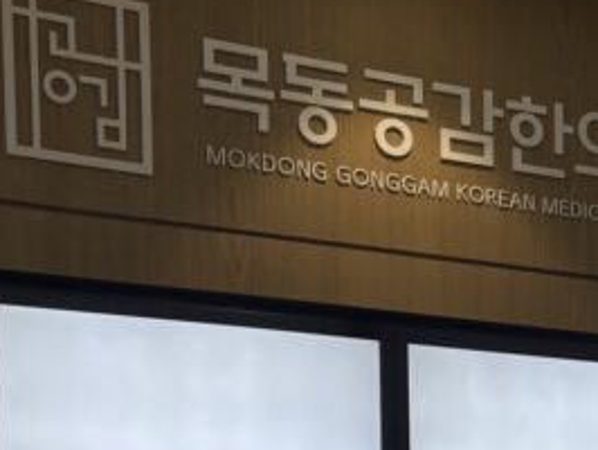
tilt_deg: -4.0
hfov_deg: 18.8
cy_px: 727
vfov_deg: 13.7
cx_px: 677
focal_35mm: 100
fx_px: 1729
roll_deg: -0.2
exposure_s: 1/670
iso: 50
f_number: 1.6
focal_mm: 5.96
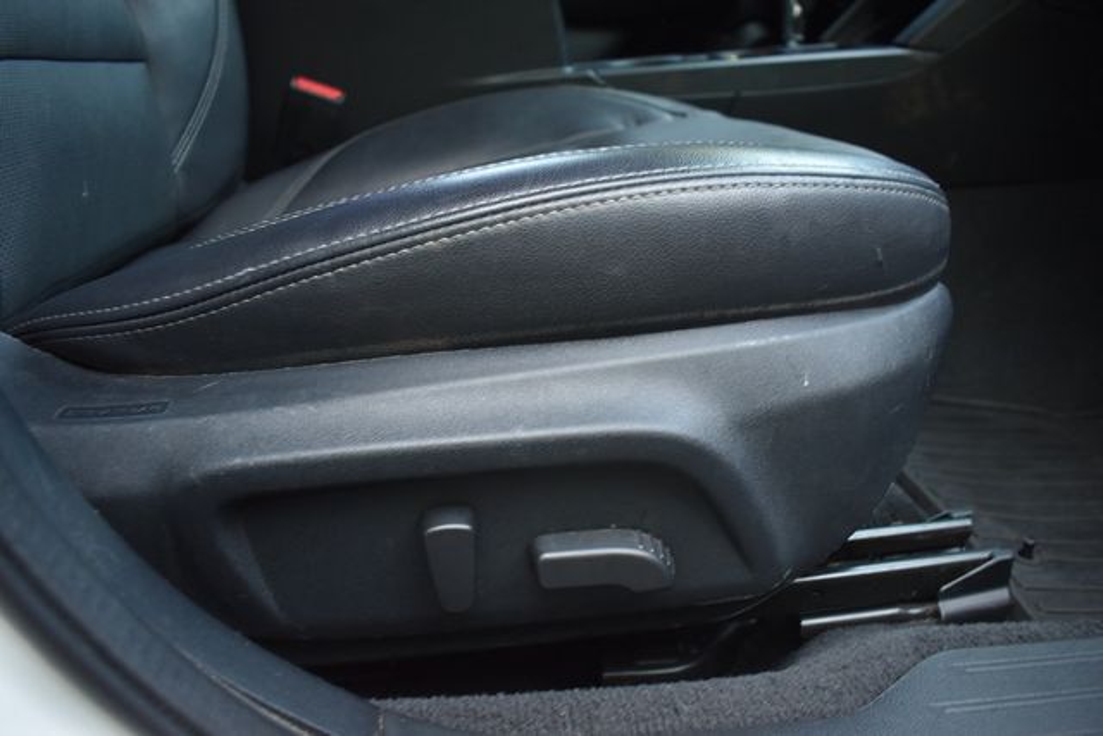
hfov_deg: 67.4
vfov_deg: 48.0
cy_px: 368
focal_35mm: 27
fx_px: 827
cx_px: 552
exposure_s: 1/125
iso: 1000
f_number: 3.5
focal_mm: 18
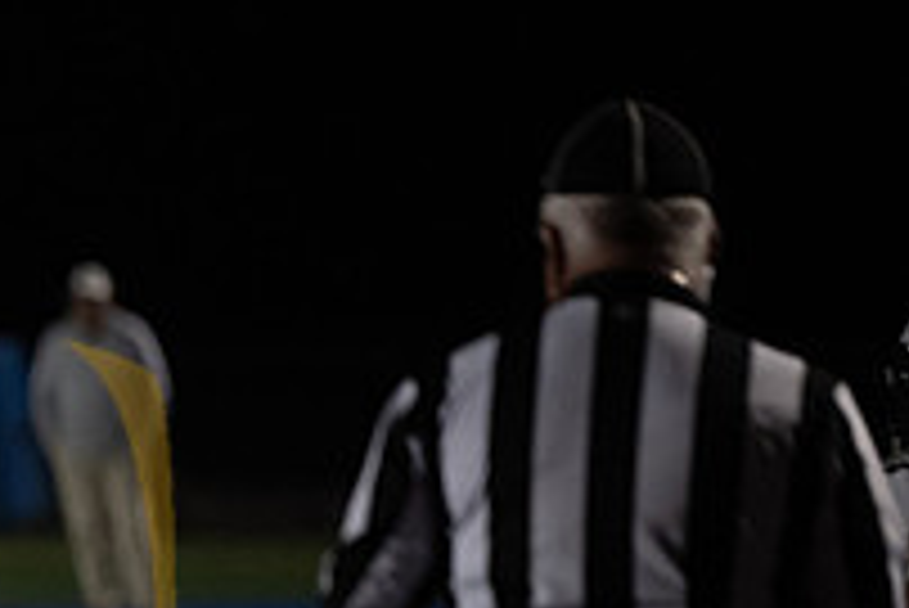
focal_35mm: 574
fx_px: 14503
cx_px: -387
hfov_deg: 3.6
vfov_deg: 2.4
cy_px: 741
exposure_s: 1/1250
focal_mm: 200
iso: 4000
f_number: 2.8
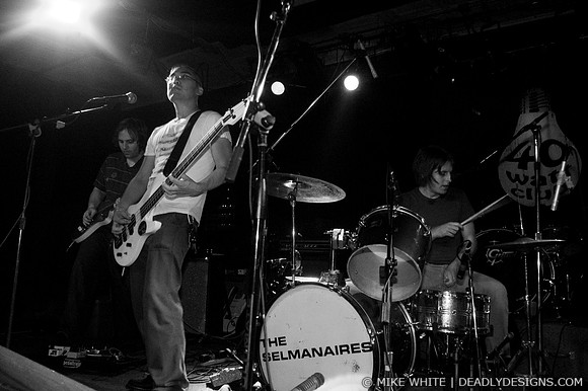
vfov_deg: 43.6
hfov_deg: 62.0
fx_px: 490
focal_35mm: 30
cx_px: 294
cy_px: 196
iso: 800
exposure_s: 1/40
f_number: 3.5
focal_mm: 20
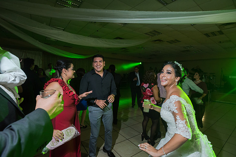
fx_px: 111
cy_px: 78
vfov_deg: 70.5
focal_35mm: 17
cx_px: 118
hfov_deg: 93.3
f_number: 4
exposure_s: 1/100
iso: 1600
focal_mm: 17
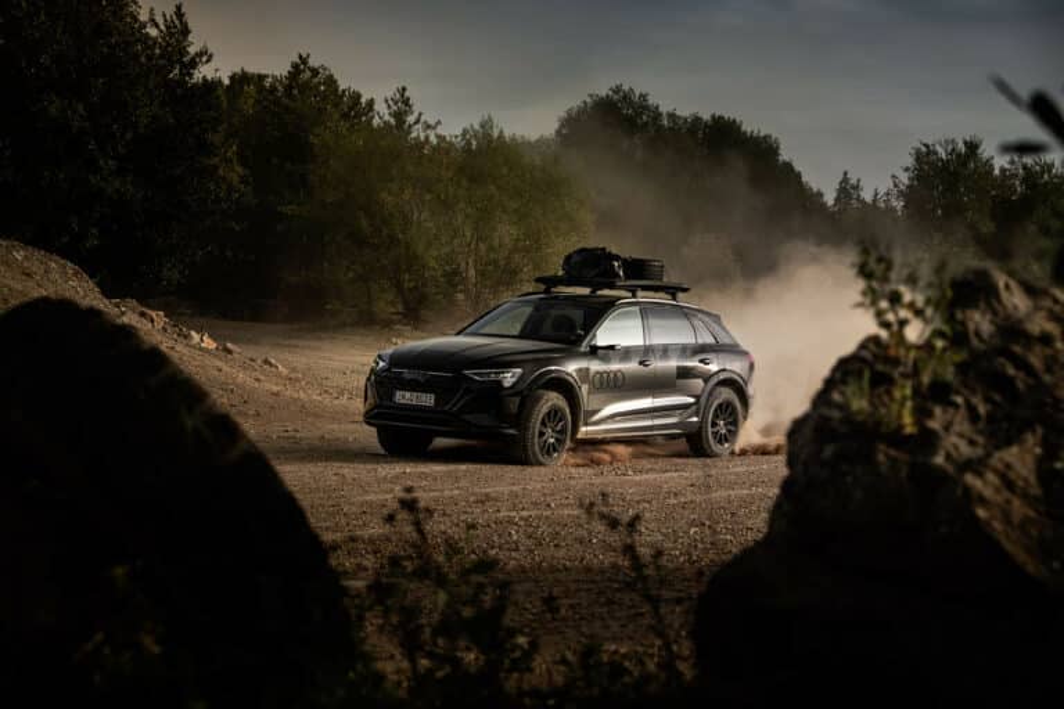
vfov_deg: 17.7
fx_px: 2276
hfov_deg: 26.3
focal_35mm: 77
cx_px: 532
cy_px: 354
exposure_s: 1/800
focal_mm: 77
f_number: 4
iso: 500
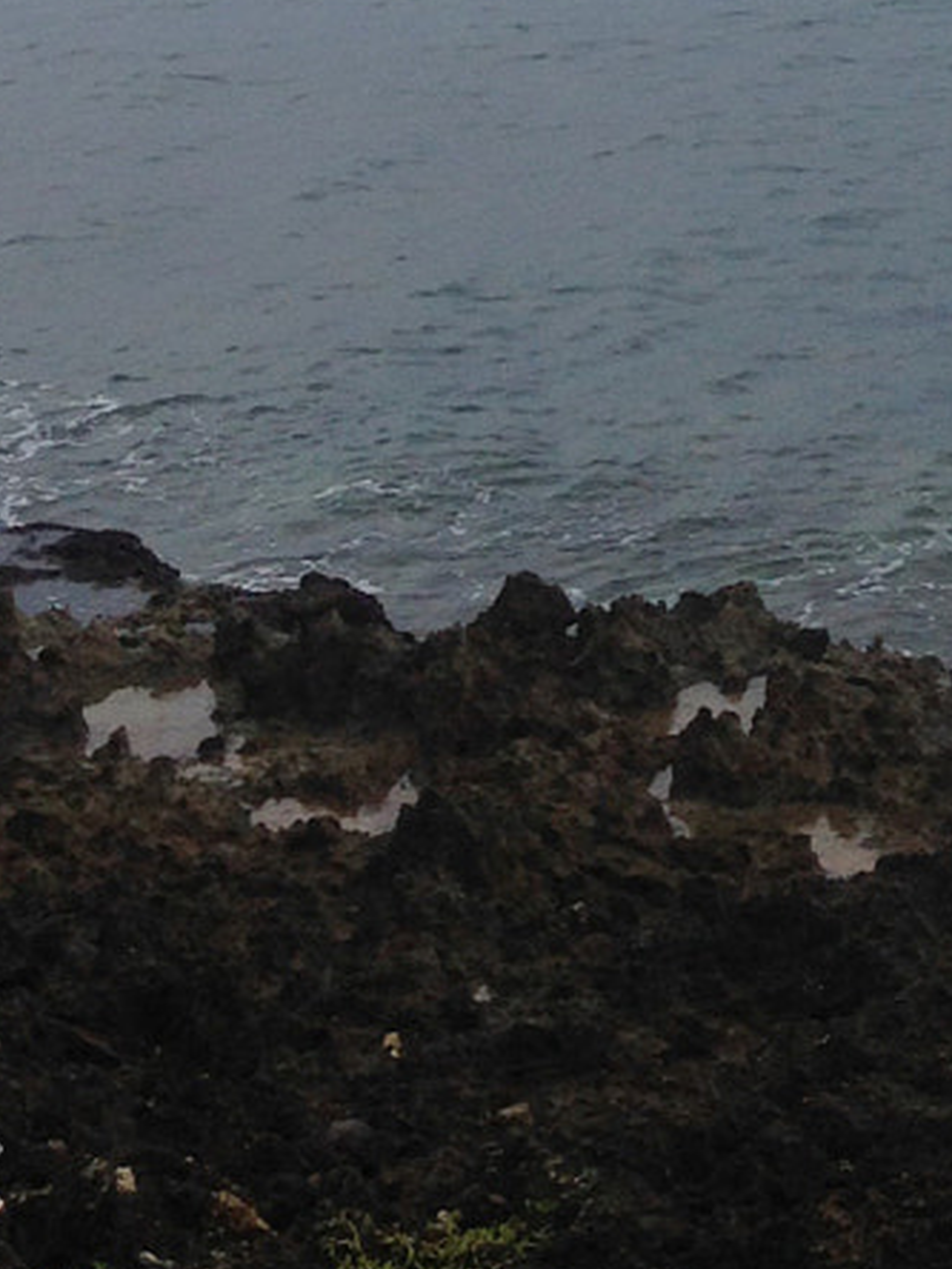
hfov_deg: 12.3
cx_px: 1009
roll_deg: +2.0
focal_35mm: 119
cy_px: -703
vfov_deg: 15.2
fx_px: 4364
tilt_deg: +0.8
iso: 50
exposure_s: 1/1085
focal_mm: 4.12
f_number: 2.4
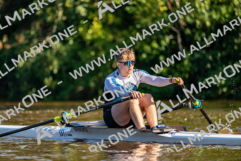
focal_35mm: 400
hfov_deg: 5.2
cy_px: 80
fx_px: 2678
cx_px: 120
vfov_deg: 3.4
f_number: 4.5
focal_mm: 400
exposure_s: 1/2500
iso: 800
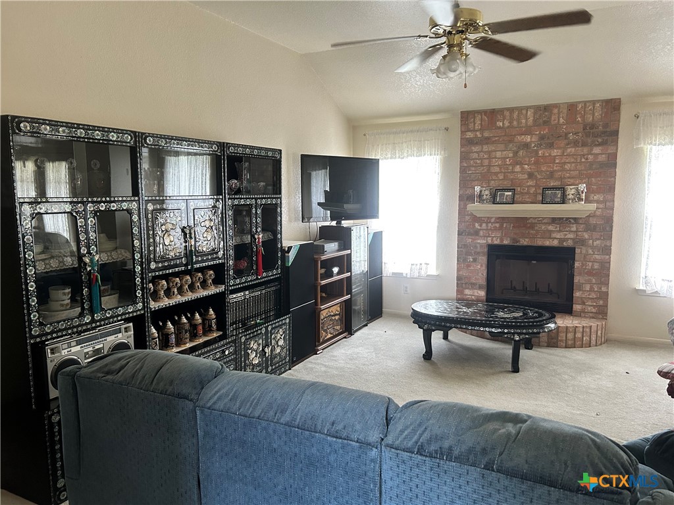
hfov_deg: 67.3
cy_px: 252
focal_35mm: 26
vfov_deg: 53.1
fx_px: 506
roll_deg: +0.8
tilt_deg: -6.8
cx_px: 337
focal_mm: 5.7
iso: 320
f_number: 1.5
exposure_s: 1/60
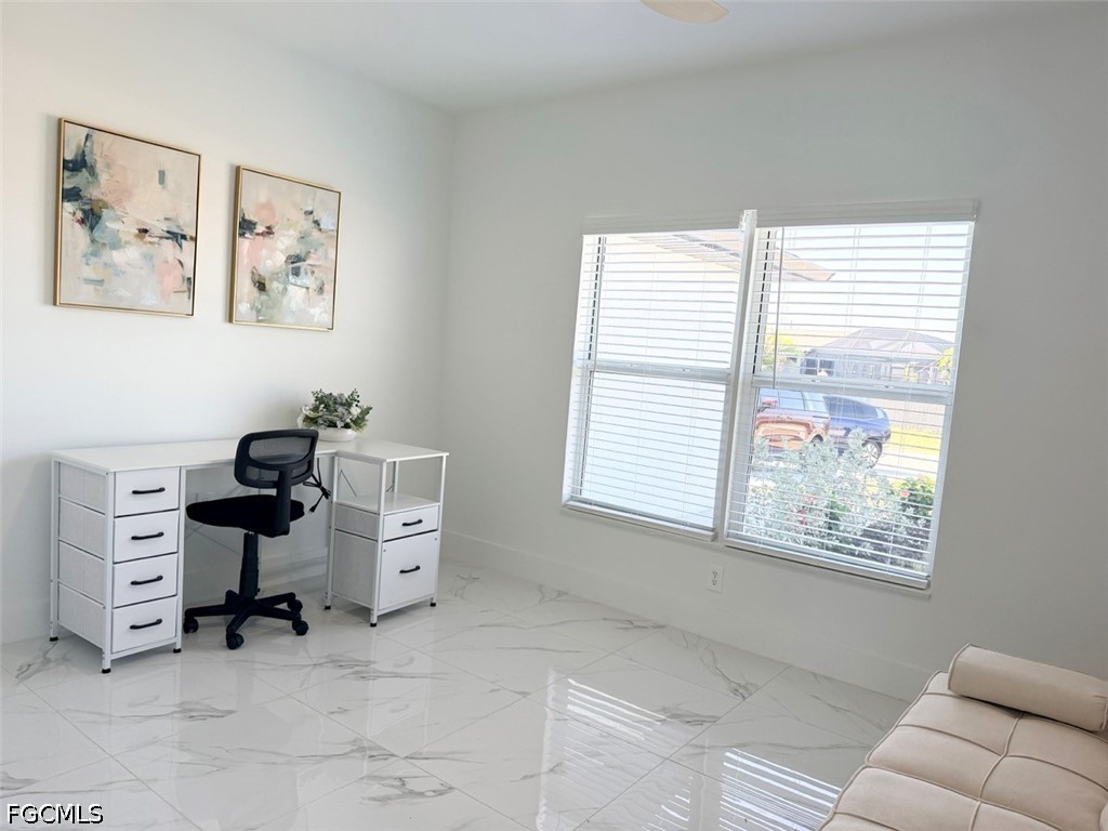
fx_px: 768
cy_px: 416
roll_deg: -4.4
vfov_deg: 56.8
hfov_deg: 71.6
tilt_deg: -5.1
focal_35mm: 24
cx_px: 554
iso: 100
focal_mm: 6.76
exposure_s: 1/443
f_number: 1.78
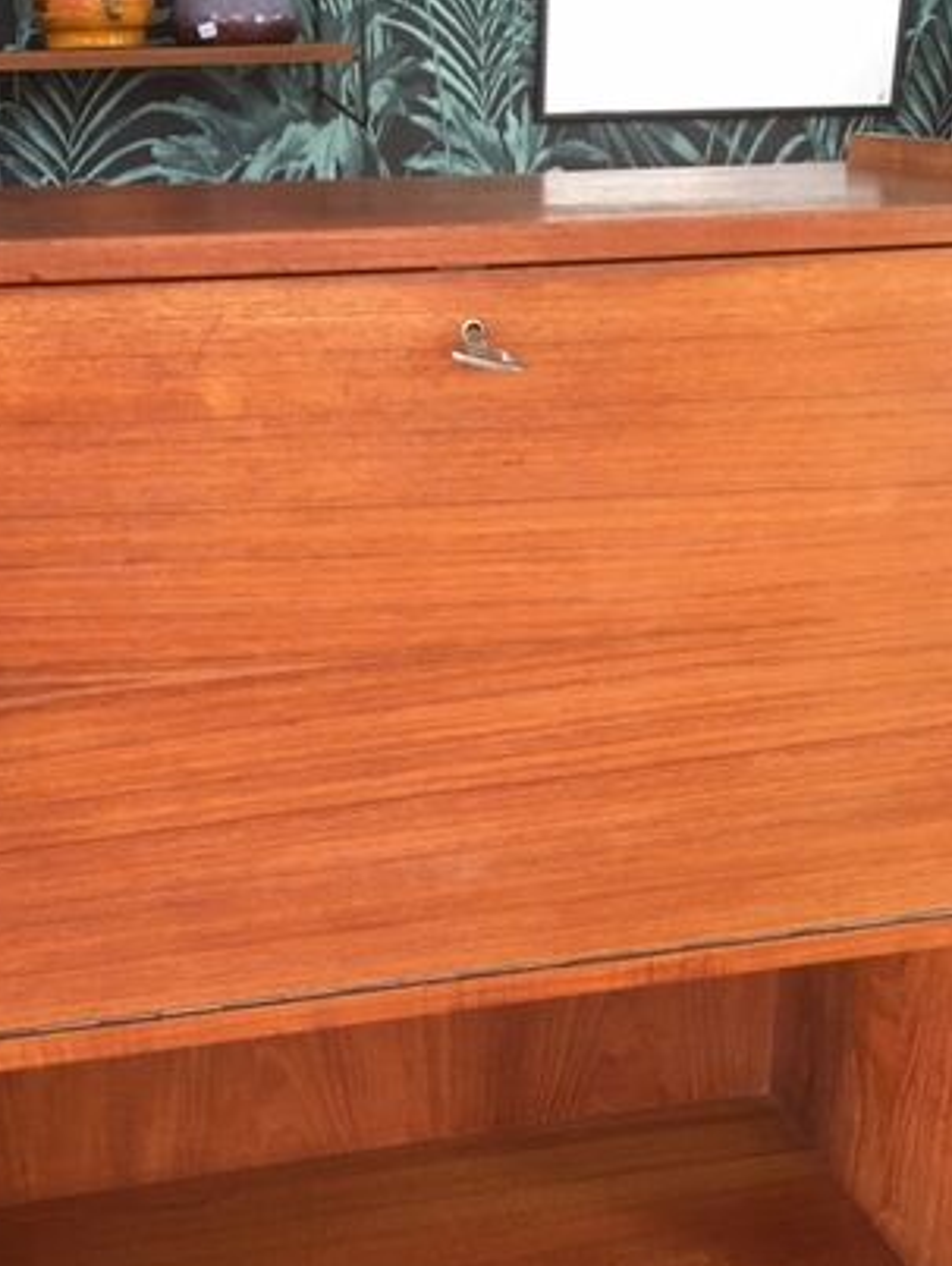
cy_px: 798
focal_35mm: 46
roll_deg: +1.2
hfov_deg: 31.5
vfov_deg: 40.9
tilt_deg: -23.0
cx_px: 402
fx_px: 1684
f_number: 2.2
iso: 160
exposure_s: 1/33
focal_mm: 4.15
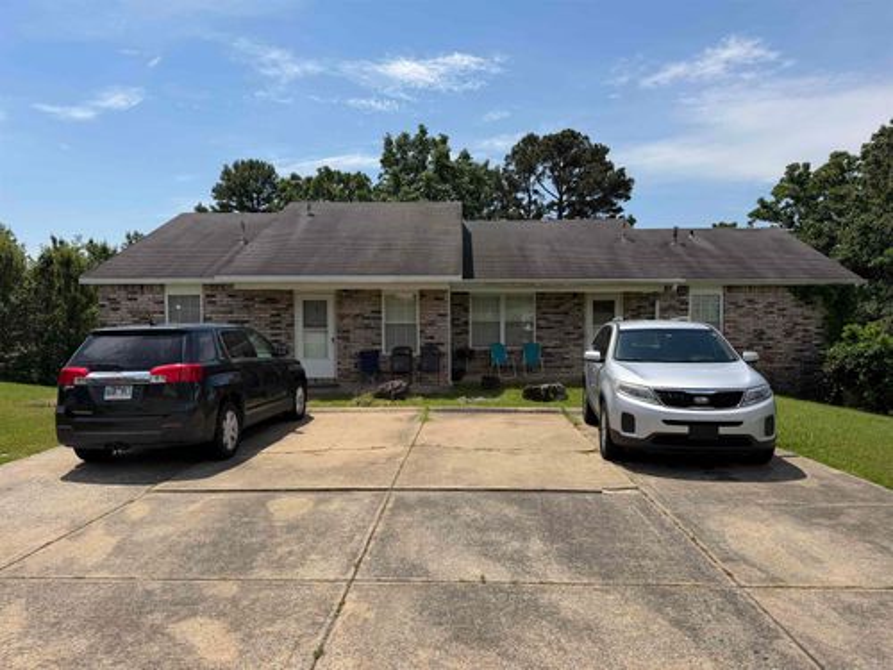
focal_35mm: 24
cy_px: 335
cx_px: 446
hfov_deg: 71.6
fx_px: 619
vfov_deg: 56.8
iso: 80
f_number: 1.78
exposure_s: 1/6711
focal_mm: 6.76
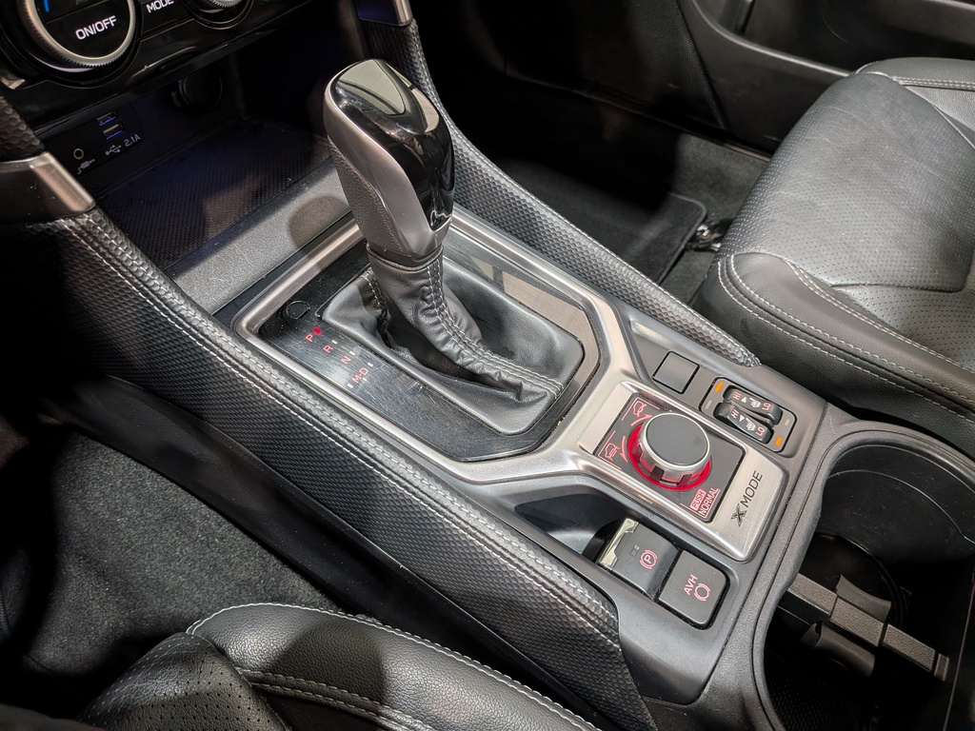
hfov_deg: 71.6
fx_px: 676
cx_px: 488
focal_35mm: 24
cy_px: 366
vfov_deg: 56.8
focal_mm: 4.53
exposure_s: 1/120
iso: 49
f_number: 1.7
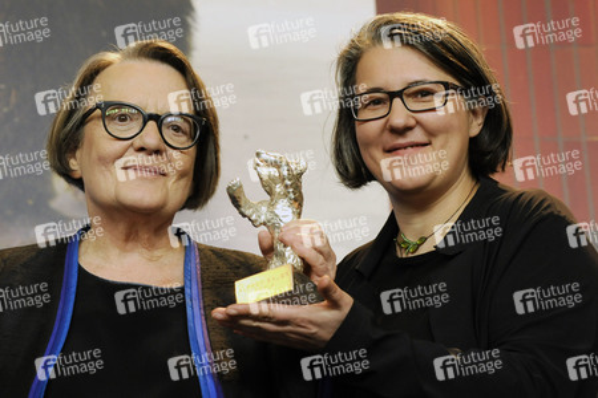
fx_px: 1744
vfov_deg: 13.0
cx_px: 299
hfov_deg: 19.5
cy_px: 199
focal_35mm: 105
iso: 2000
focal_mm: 105
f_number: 8
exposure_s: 1/200
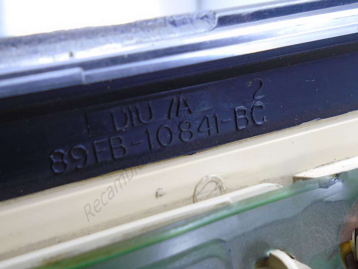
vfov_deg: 45.3
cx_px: 149
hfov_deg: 58.0
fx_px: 321
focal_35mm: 31
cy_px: 154
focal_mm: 4.6
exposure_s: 1/60
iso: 100
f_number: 3.2
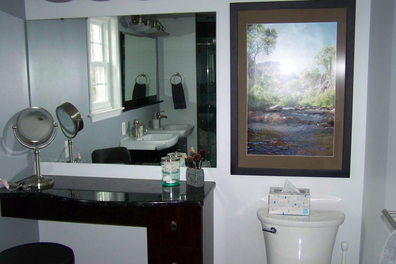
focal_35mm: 40
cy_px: 138
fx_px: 440
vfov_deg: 33.4
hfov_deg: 48.5
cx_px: 199
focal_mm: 6.3
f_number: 2.8
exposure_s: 1/30
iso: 200
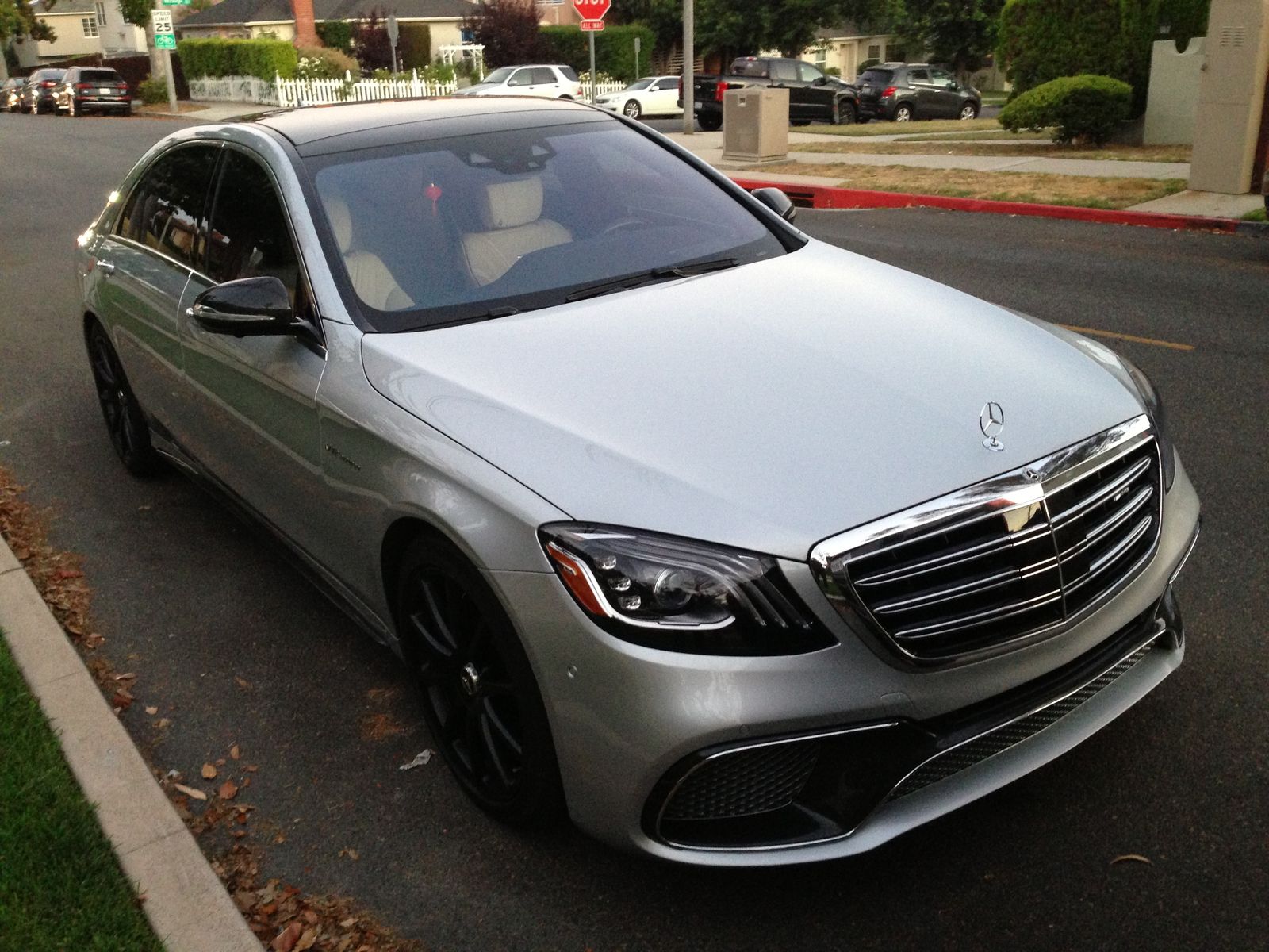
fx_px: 1210
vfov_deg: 42.9
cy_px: 476
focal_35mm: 33
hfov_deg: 55.4
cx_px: 634
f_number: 2.4
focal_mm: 4.13
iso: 250
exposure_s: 1/20
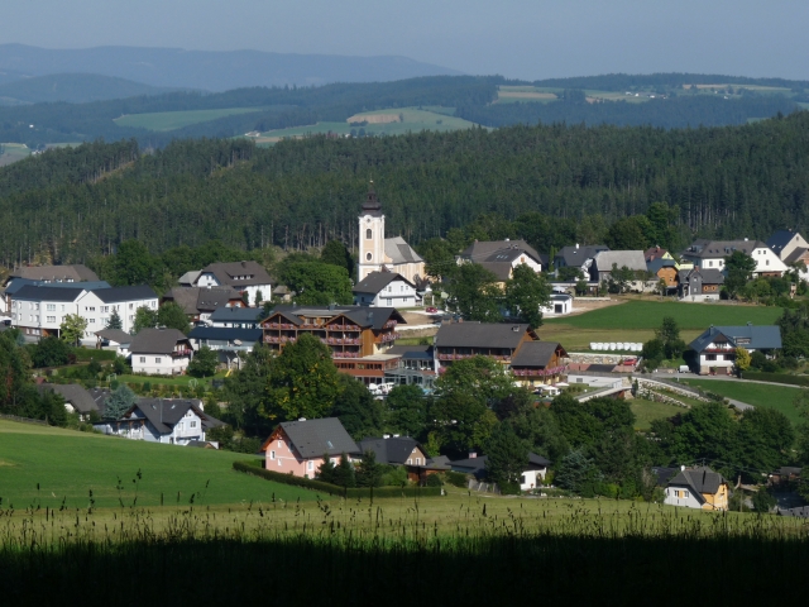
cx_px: 404
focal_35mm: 138
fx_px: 3225
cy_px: 304
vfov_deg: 10.7
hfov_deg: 14.3
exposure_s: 1/400
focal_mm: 24.5
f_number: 7.1
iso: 100
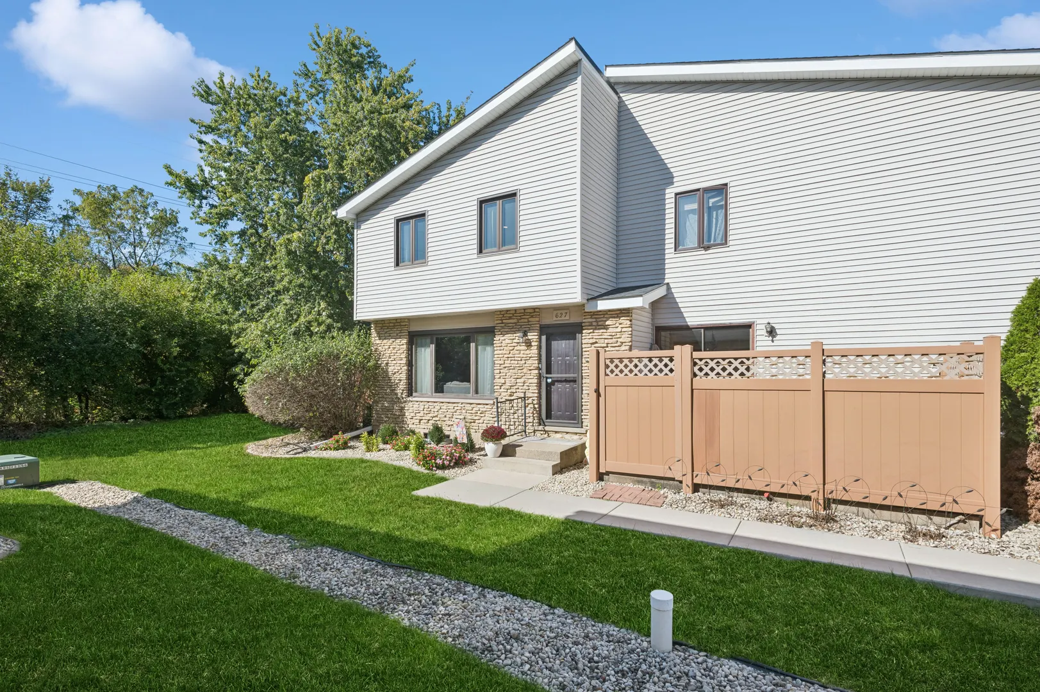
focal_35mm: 17
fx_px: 491
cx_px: 520
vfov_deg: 70.4
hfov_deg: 93.3
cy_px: 346
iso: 400
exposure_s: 1/400
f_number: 11
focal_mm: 17
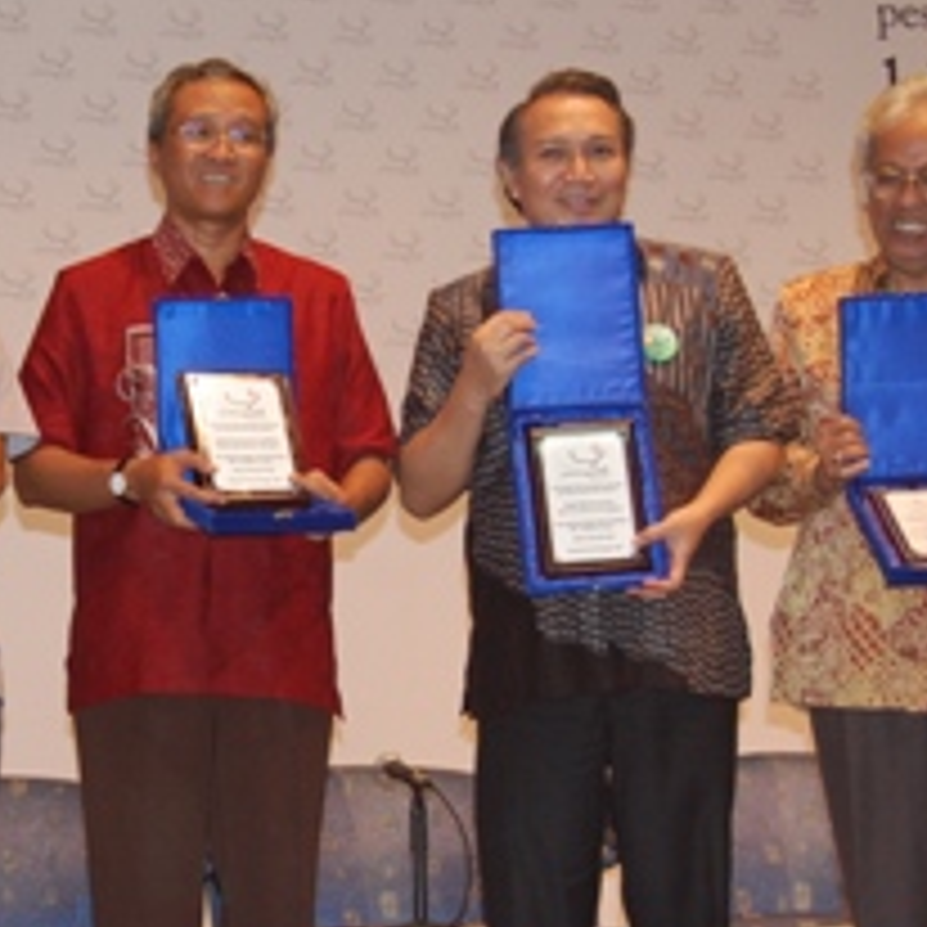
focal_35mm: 97
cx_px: 184
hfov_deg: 17.8
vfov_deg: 17.9
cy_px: 619
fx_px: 2937
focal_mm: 35
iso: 800
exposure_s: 1/60
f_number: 4.8
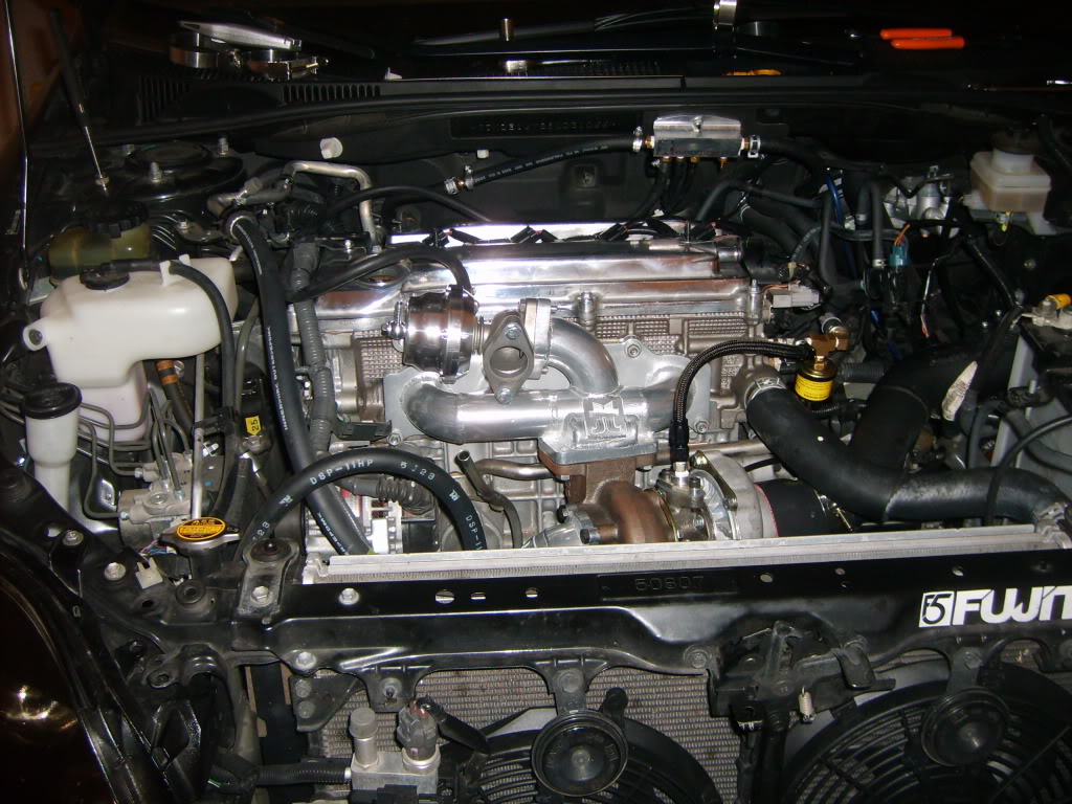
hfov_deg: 52.6
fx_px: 1084
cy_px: 402
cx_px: 536
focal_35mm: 35
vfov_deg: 40.7
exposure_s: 1/45
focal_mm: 5.8
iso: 100
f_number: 2.8
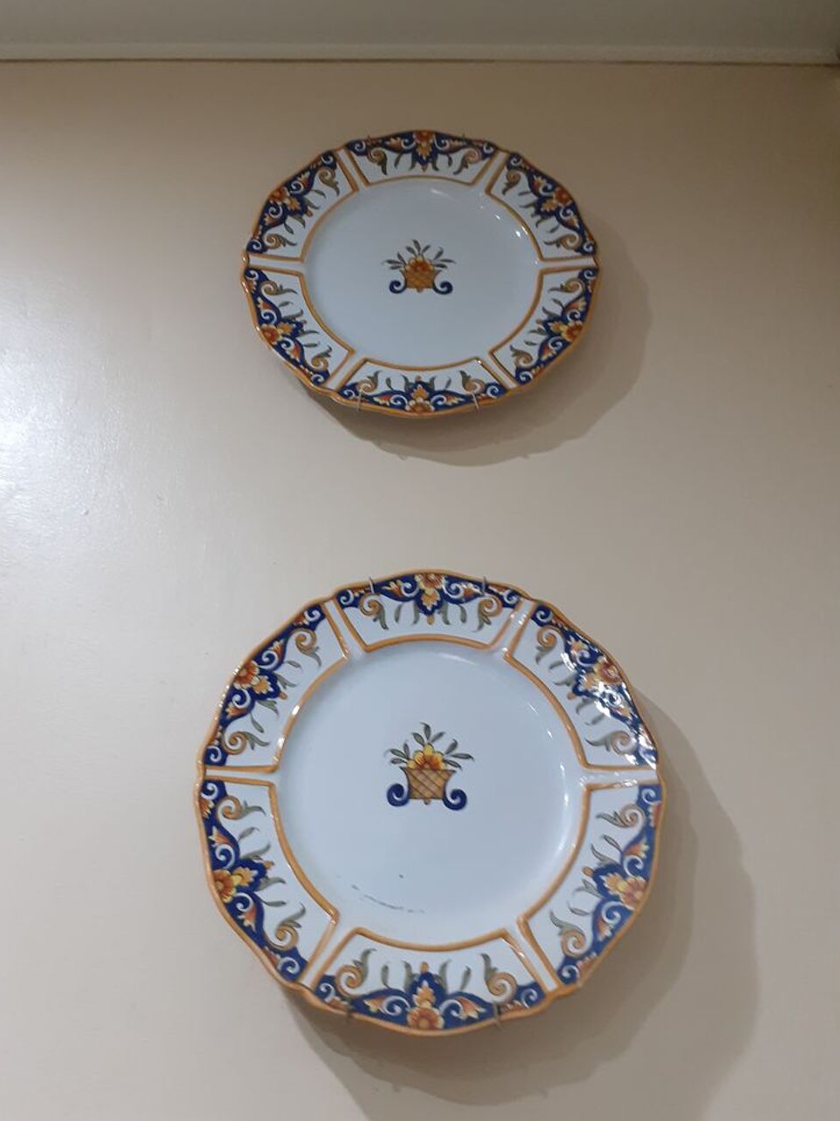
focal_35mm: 28
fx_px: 906
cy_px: 541
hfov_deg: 49.7
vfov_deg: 63.4
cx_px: 417
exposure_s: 1/33
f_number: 1.9
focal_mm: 3.6
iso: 250
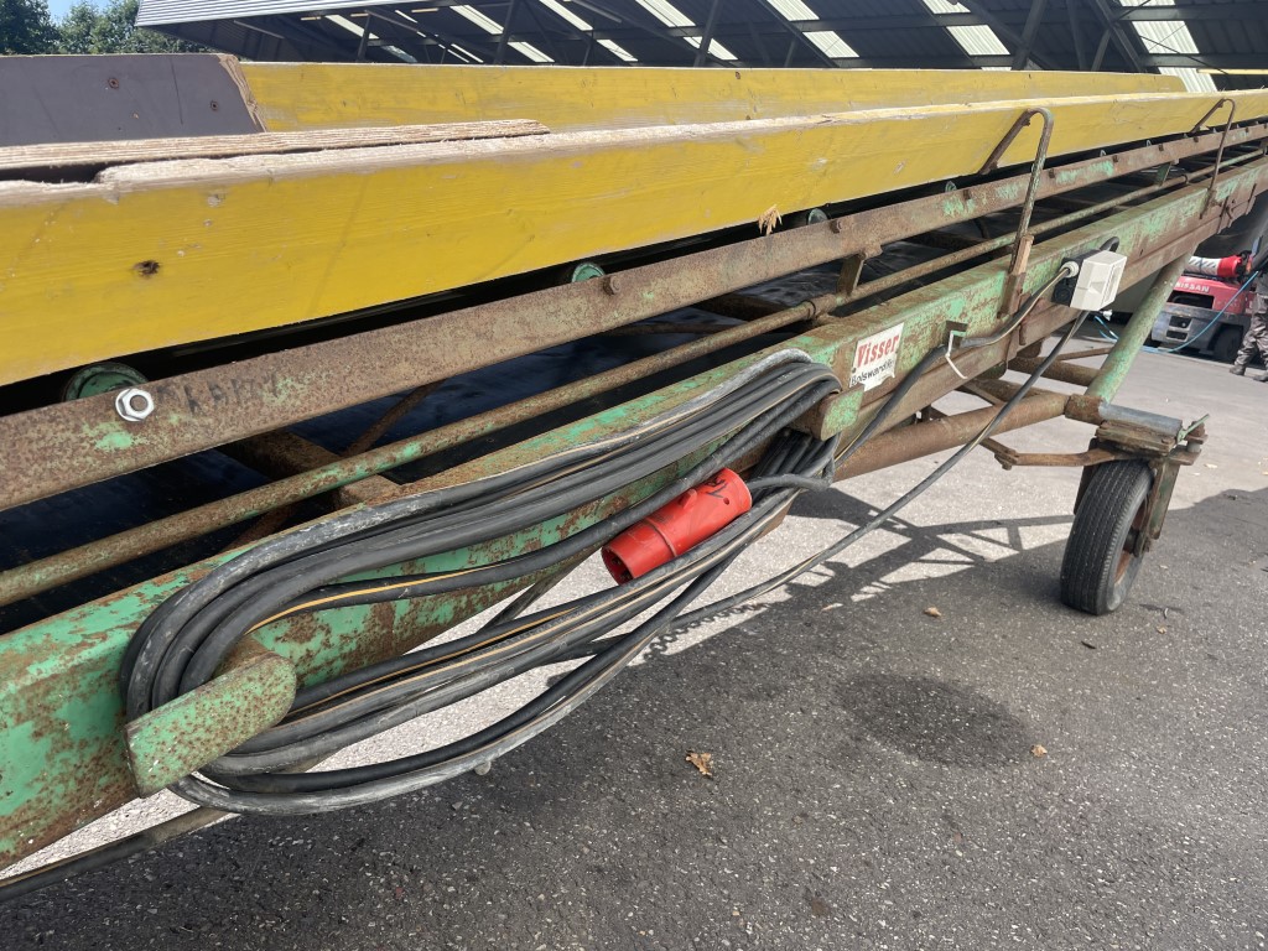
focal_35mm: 26
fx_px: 952
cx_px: 634
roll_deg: -8.5
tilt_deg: -14.6
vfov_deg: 53.1
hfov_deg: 67.3
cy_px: 476
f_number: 1.6
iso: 32
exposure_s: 1/1416
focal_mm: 4.2
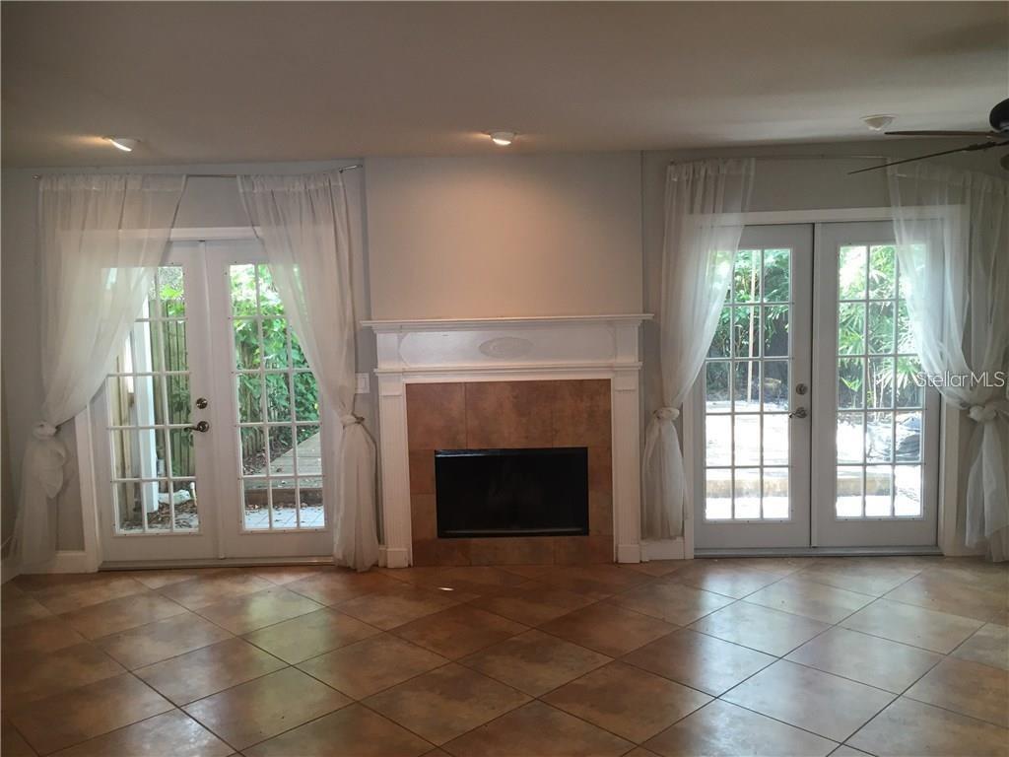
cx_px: 504
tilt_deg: -5.8
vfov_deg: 48.2
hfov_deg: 61.7
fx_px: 845
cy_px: 378
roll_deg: +0.6
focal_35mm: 29
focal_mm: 4.15
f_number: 2.2
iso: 40
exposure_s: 1/30
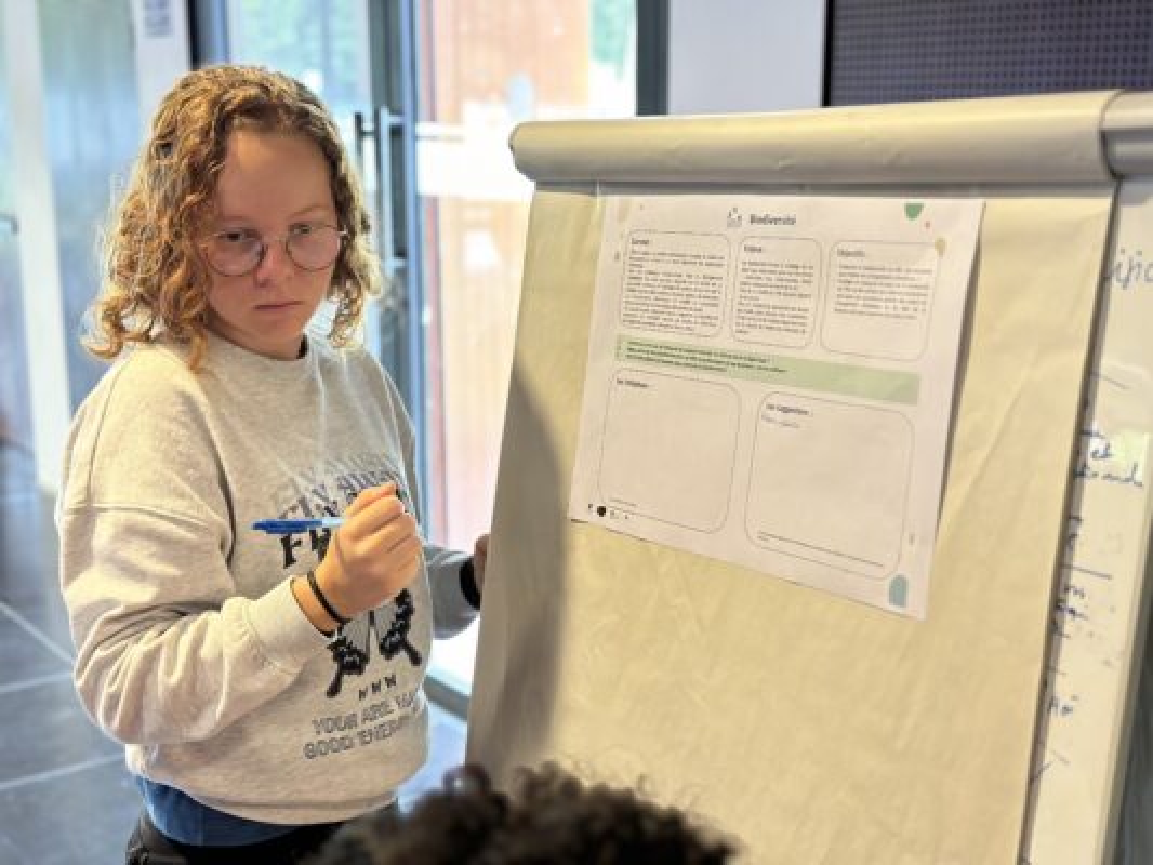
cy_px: 432
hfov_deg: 39.6
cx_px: 576
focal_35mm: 48
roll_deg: +1.2
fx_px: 1599
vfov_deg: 30.3
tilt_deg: -11.5
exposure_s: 1/50
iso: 250
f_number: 1.78
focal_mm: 6.86
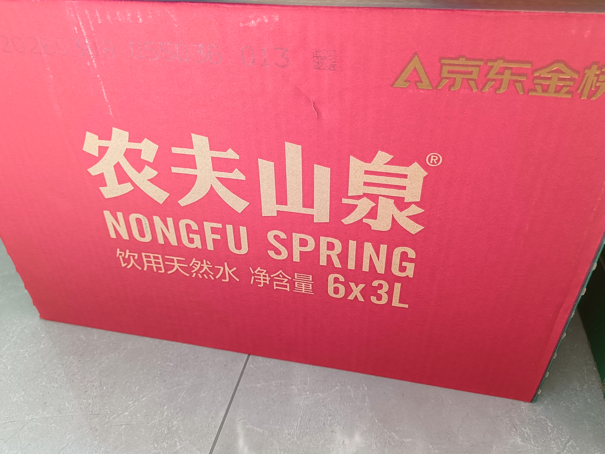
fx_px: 472
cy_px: 227
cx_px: 302
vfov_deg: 51.4
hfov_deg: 65.3
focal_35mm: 27
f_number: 1.9
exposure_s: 1/50
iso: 373
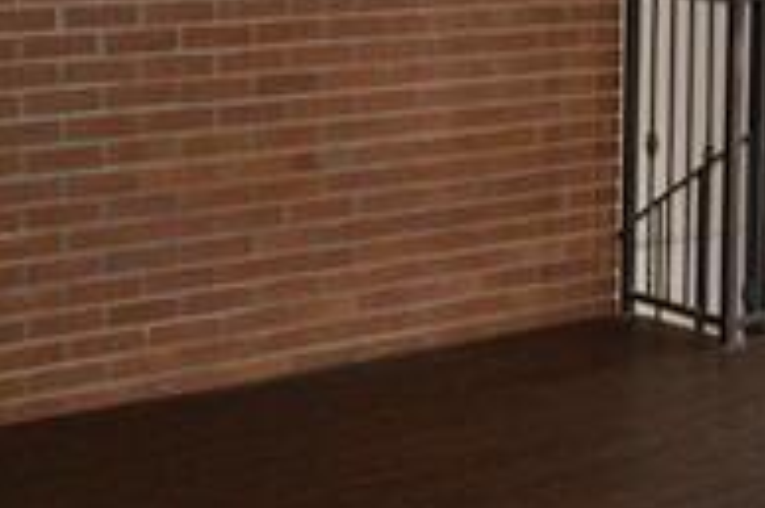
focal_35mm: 93
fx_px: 1975
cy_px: 16
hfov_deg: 20.5
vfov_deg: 14.5
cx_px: 923
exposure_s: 1/125
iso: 360
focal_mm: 20
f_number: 4
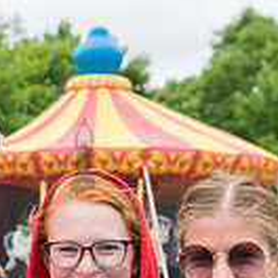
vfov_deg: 14.4
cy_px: 357
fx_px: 1054
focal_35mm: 116
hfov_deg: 15.0
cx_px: 82
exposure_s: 1/800
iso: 200
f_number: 3.5
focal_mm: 31
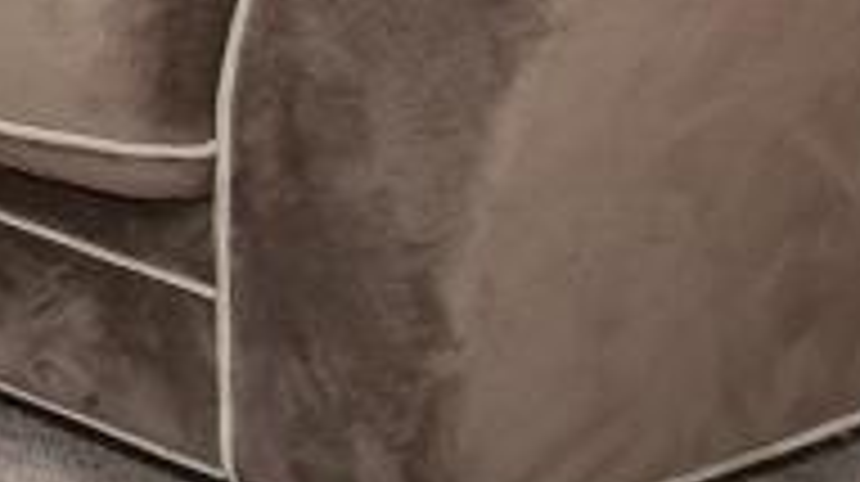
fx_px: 5764
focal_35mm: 253
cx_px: -1522
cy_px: -432
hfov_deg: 7.7
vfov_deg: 4.7
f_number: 8
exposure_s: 1/180
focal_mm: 24
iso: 400
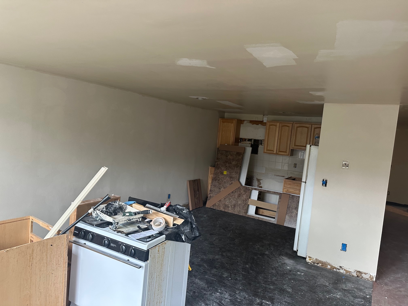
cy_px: 153
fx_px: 283
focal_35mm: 24
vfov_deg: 56.8
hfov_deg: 71.6
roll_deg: -3.7
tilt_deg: -3.6
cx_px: 204
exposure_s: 1/74
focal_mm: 6.86
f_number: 1.78
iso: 250
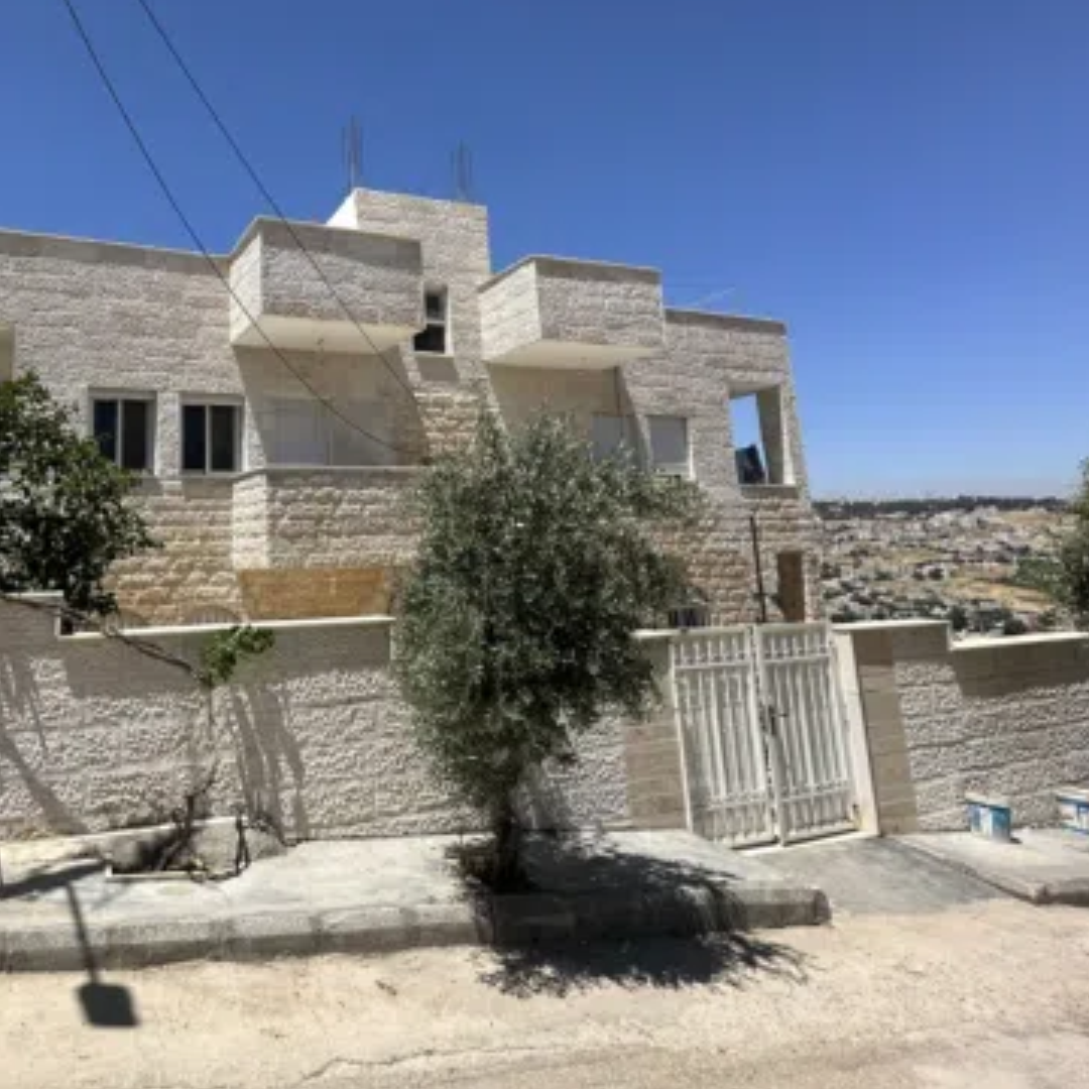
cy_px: 417
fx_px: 783
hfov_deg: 65.8
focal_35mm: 22
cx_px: 287
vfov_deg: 68.7
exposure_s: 1/2132
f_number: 2.2
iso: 40
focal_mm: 2.22
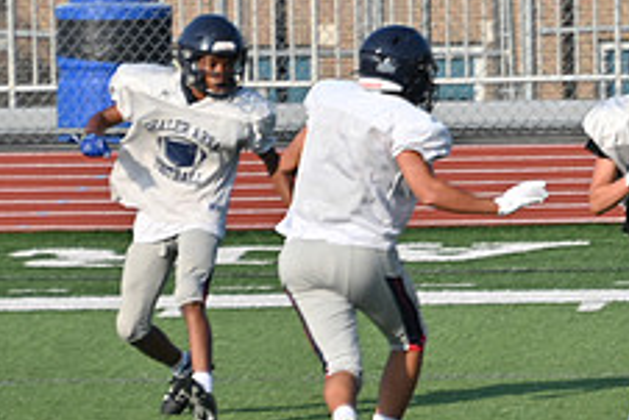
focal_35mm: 961
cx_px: 799
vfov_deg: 1.4
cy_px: 138
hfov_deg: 2.1
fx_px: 16801
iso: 100
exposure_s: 1/640
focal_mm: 250
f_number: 5.6
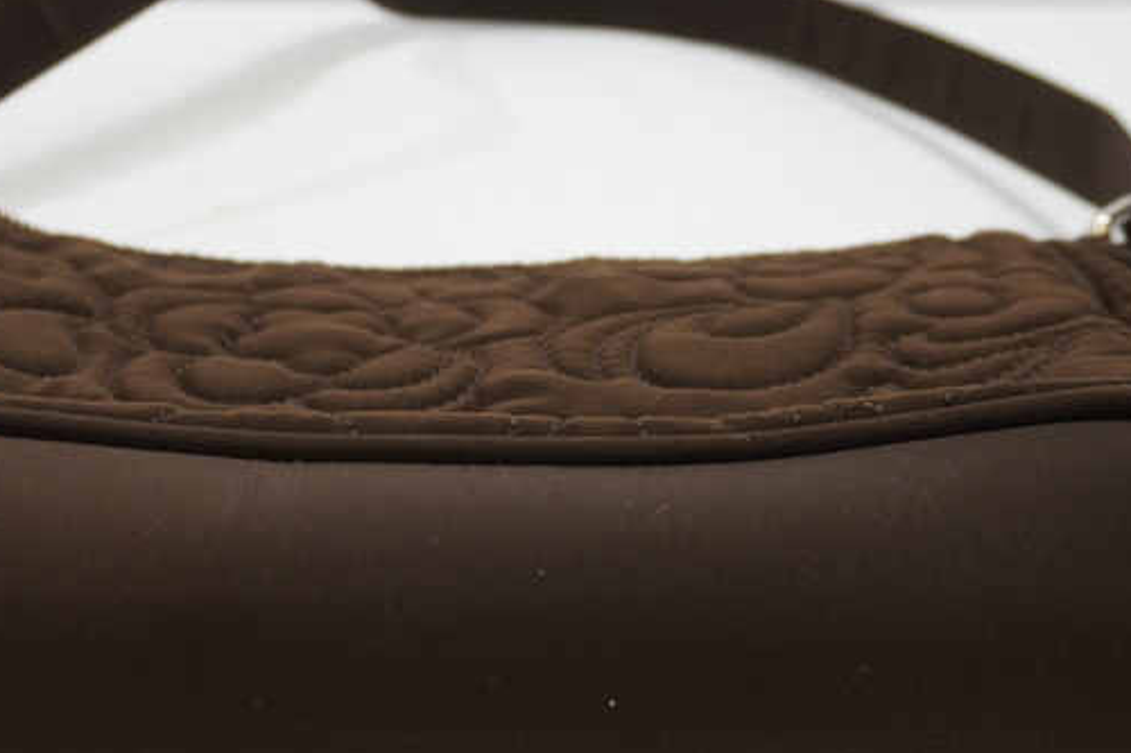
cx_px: 430
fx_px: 2167
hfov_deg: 29.2
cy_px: 490
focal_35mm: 69
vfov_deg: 19.7
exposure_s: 1/60
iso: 250
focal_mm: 23
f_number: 4
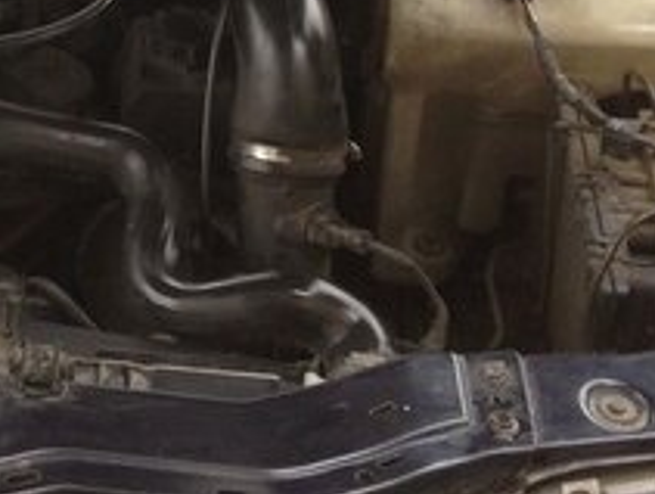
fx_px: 1952
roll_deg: +0.6
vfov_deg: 13.9
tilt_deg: -31.4
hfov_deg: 18.3
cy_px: -126
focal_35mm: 103
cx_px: -71
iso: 64
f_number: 2.4
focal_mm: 4.12
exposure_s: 1/120
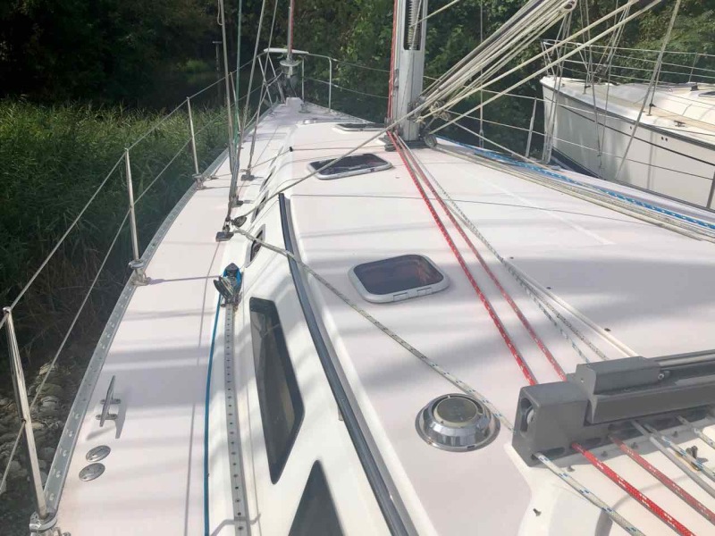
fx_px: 578
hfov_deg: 63.4
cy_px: 268
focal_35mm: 28
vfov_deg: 49.7
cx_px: 358
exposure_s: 1/6024
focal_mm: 3.99
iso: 20
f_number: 1.8
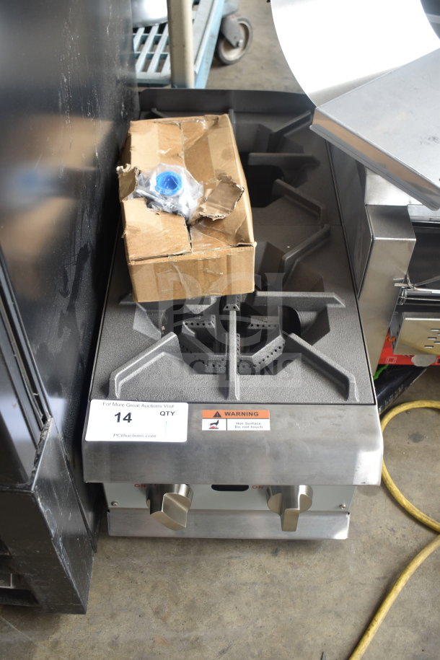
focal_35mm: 36
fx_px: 660
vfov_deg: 53.1
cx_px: 220
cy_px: 330
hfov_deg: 36.9
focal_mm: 24
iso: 200
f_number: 4
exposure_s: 1/50
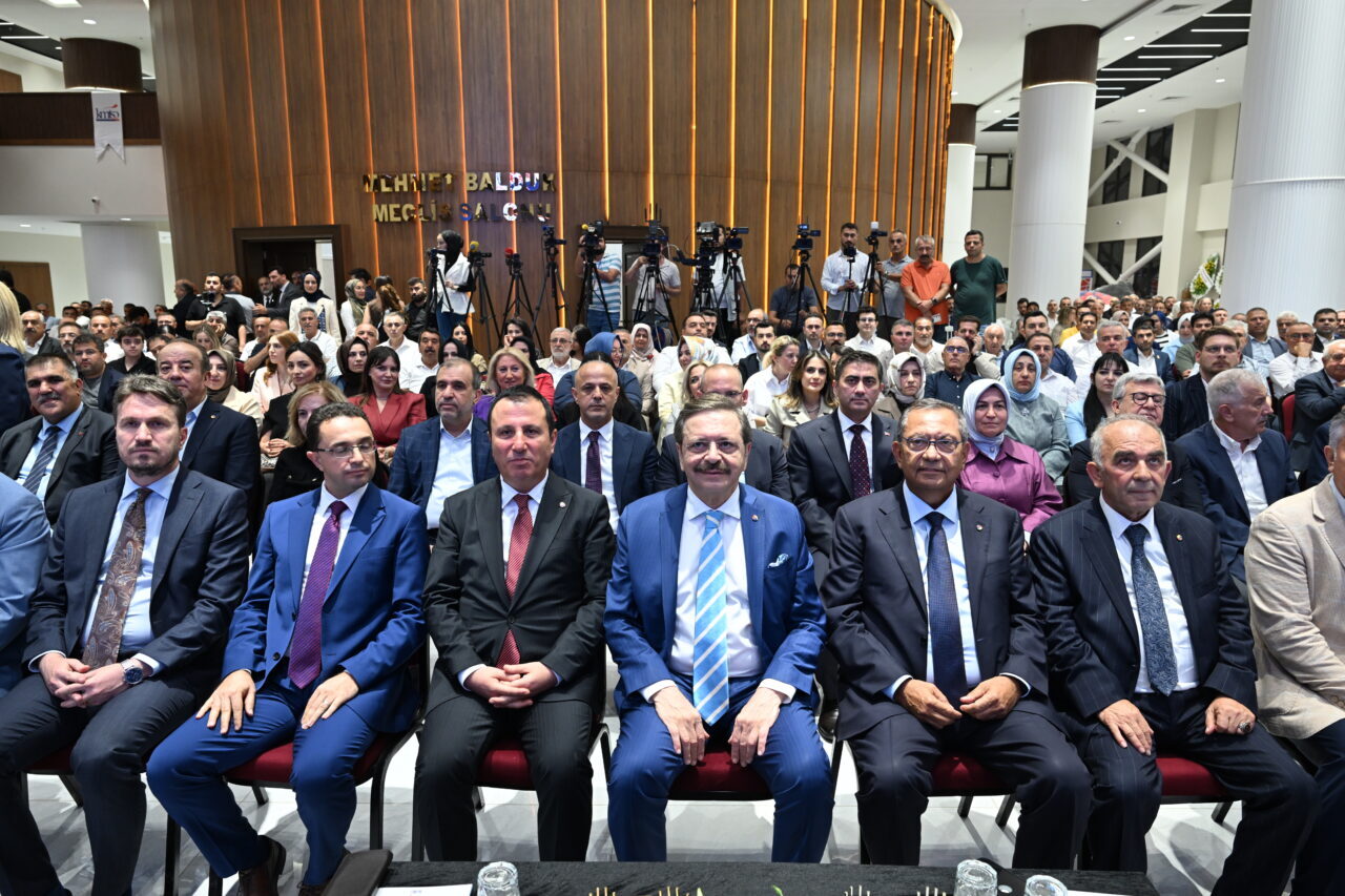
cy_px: 448
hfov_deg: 73.8
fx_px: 896
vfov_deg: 53.1
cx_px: 672
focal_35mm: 24
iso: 1250
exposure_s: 1/60
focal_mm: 24
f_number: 5
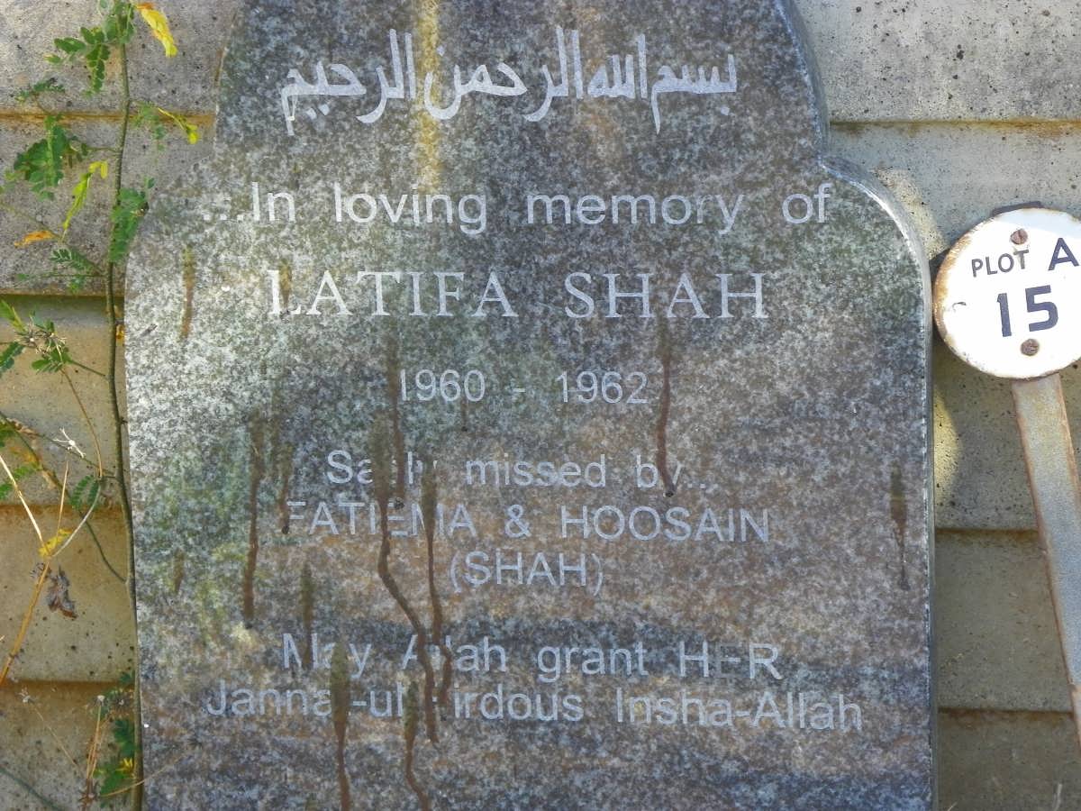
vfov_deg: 9.5
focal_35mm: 157
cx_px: 540
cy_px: 406
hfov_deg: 12.6
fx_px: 4903
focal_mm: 28
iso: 80
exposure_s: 1/60
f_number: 4.5
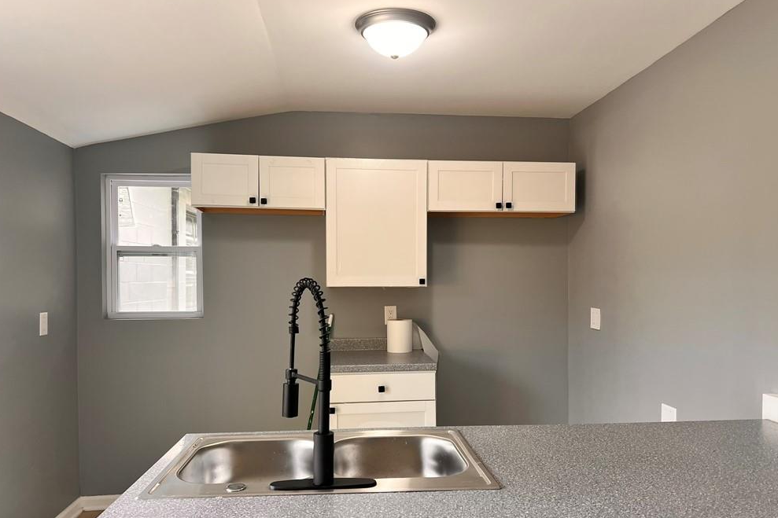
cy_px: 293
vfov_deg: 46.3
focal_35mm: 28
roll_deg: -0.4
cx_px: 393
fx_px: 605
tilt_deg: -0.8
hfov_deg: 65.5
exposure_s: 1/120
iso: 100
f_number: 1.5
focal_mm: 5.7
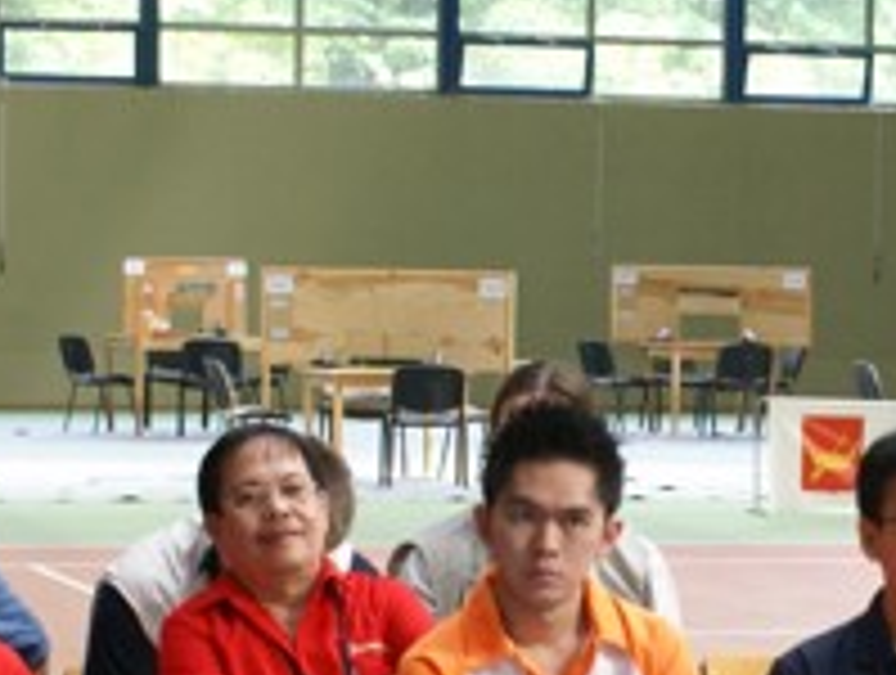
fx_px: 3941
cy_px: 806
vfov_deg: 9.7
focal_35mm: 152
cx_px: 792
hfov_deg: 12.9
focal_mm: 30
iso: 400
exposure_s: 1/60
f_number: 5.6
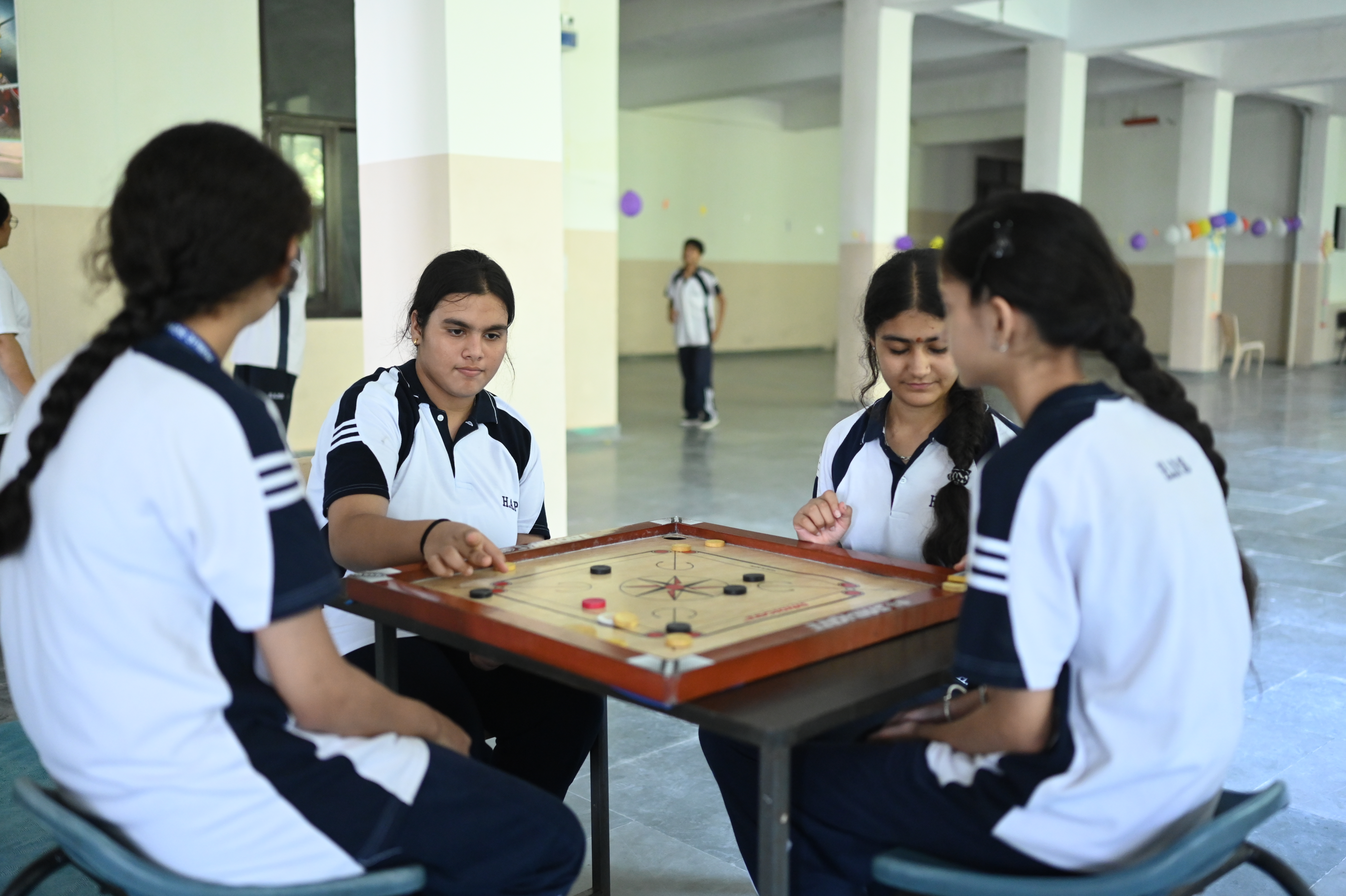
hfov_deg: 54.5
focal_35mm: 35
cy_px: 448
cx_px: 673
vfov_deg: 37.8
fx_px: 1308
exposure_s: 1/250
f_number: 1.8
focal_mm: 35
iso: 3200
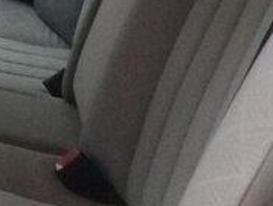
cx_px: -90
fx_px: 901
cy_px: -106
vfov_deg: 12.4
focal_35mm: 114
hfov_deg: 16.2
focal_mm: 3.3
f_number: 2.2
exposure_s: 1/40
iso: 200
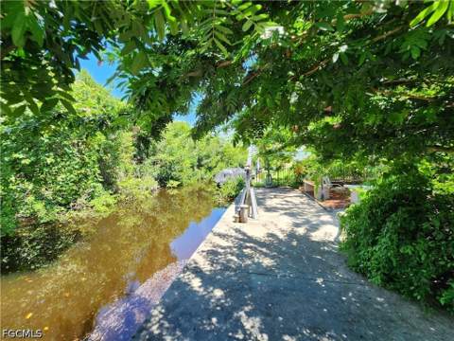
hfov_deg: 106.2
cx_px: 227
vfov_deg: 89.9
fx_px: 170
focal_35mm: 13
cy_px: 170
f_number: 2.2
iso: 50
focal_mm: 2.2
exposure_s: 1/277
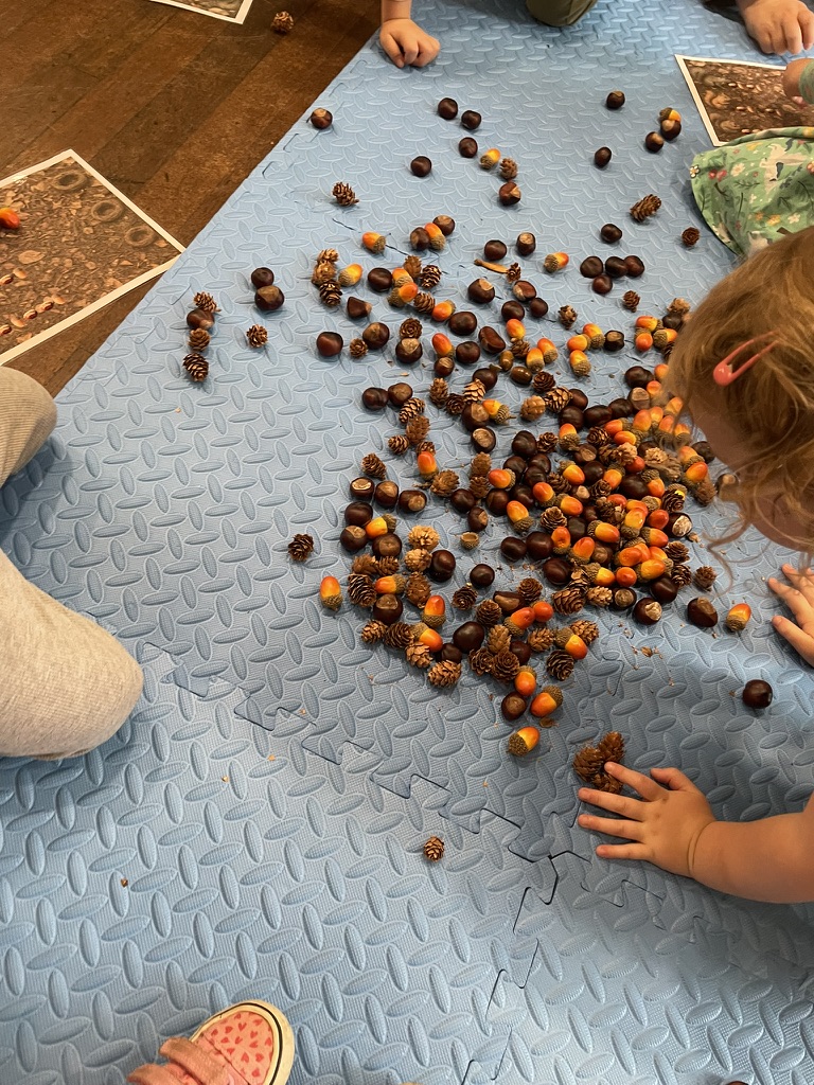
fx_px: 815
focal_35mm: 26
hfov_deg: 53.1
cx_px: 407
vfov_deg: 67.3
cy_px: 542
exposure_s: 1/50
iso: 200
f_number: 1.6
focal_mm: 4.2
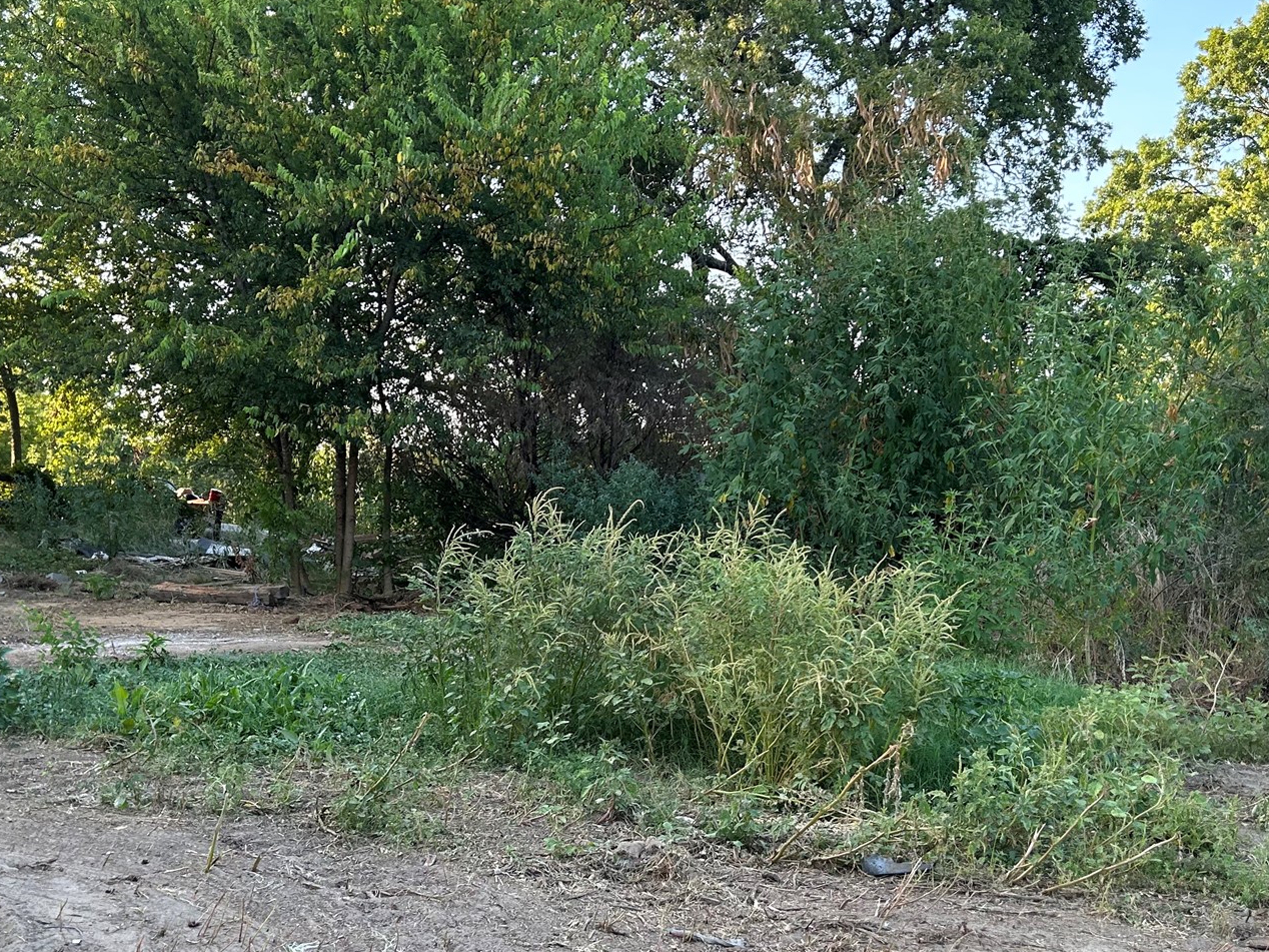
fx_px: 1540
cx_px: 581
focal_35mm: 42
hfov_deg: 44.8
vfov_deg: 34.2
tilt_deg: +0.0
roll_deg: +3.1
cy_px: 586
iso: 50
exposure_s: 1/263
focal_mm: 5.7
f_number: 1.5
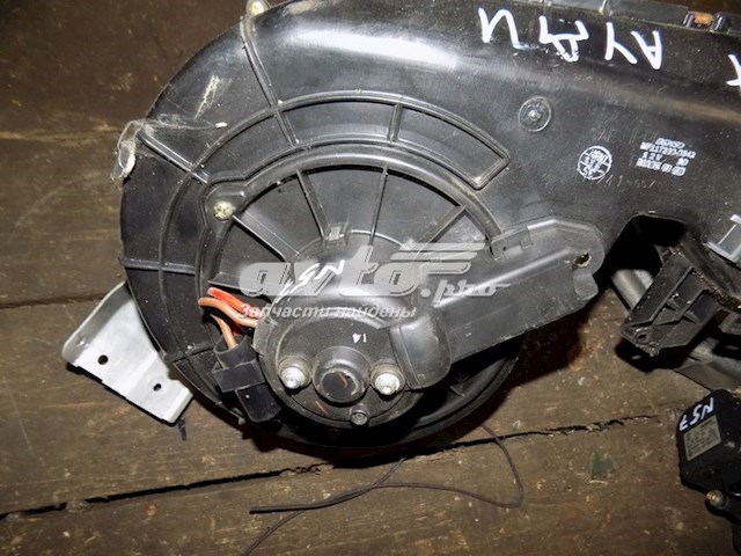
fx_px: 492
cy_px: 278
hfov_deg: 73.9
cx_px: 370
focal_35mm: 23
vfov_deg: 58.9
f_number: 3.1
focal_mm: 4
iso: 200
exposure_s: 1/30
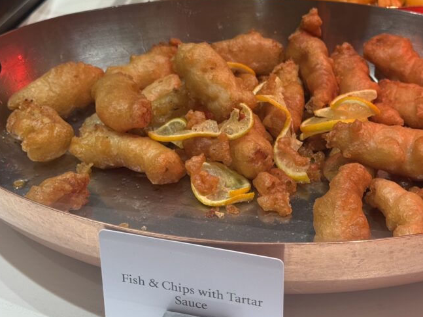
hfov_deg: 25.6
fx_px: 929
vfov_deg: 19.4
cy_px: 122
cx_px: 274
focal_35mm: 76
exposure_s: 1/124
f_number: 1.78
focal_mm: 6.76
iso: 50
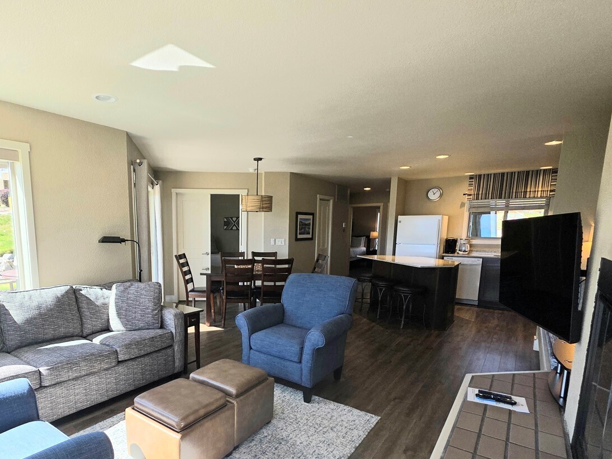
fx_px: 336
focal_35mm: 19
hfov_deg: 82.8
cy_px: 283
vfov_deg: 67.7
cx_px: 224
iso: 64
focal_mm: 2.2
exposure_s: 1/370
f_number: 1.9
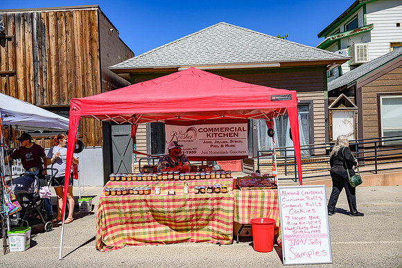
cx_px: 201
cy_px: 134
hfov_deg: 58.7
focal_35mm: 32
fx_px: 357
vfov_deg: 41.1
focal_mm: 32
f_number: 8
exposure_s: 1/400
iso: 200
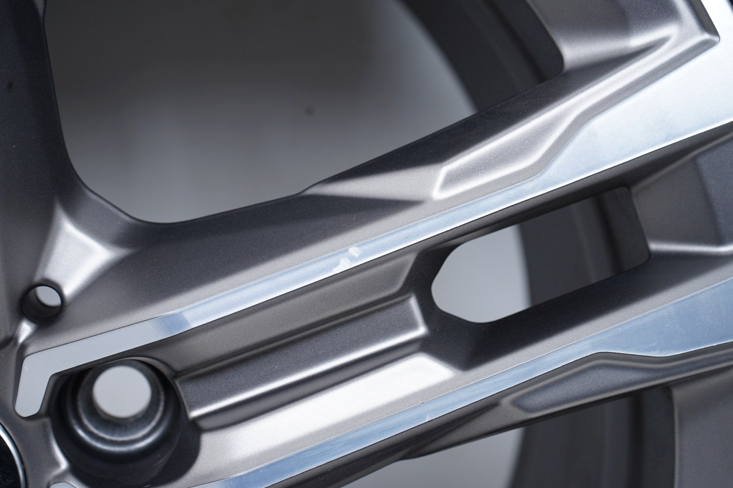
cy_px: 244
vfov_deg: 24.2
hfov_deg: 35.7
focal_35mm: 56
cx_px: 366
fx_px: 1139
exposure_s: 1/125
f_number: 7.1
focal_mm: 56
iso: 250
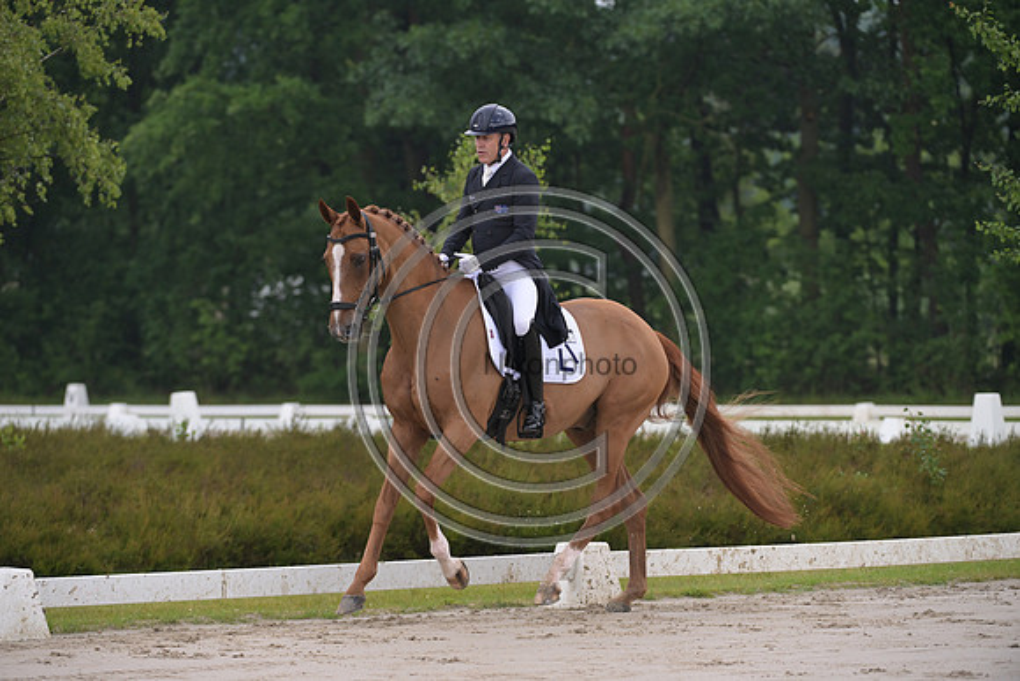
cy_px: 340
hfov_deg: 9.8
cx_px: 510
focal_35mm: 210
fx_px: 5951
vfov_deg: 6.5
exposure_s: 1/1250
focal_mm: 210
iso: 1400
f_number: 5
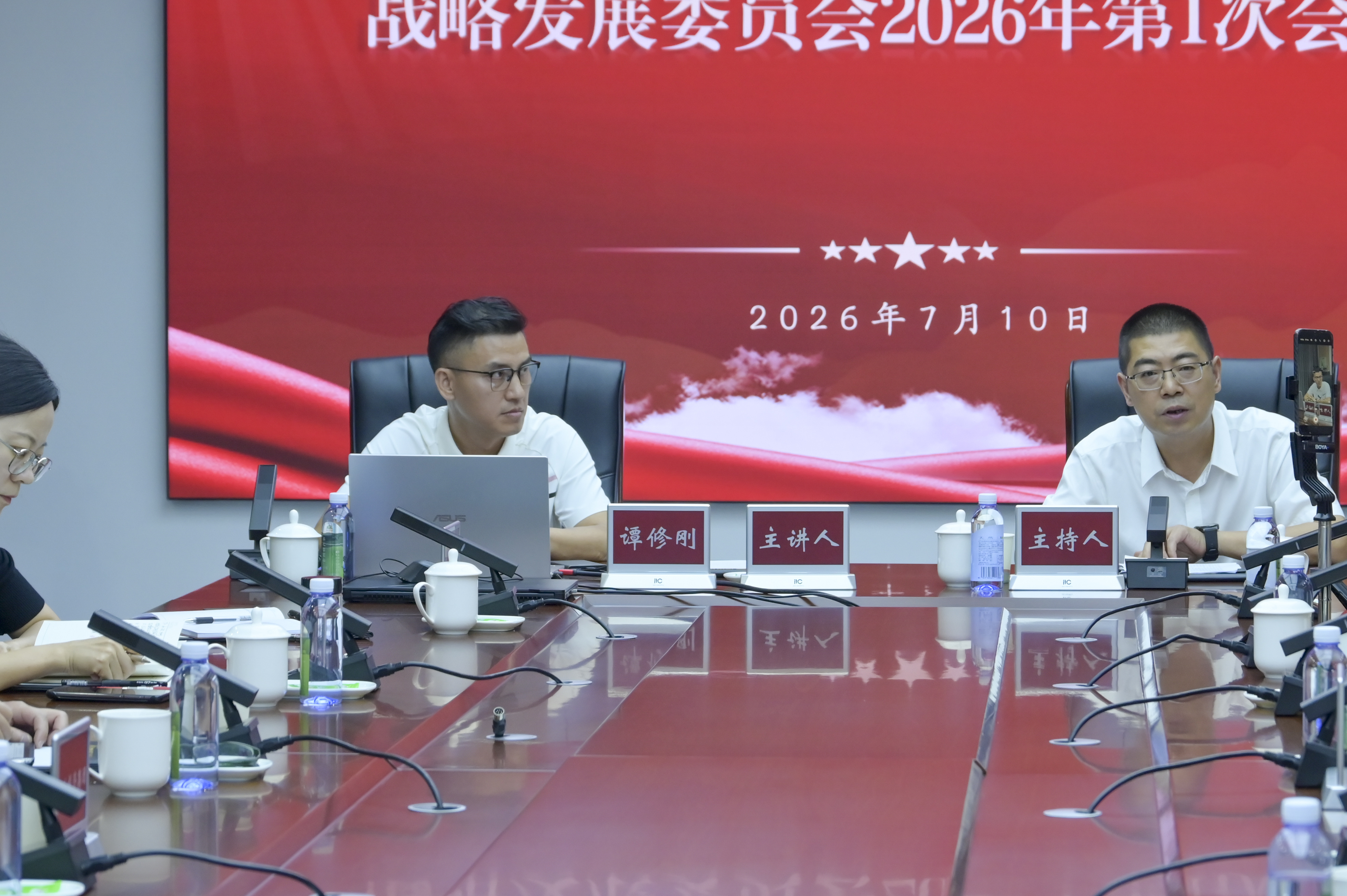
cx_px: 788
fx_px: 4861
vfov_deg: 10.5
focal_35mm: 130
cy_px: 410
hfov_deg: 15.8
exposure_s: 1/125
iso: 1000
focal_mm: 84
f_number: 6.3
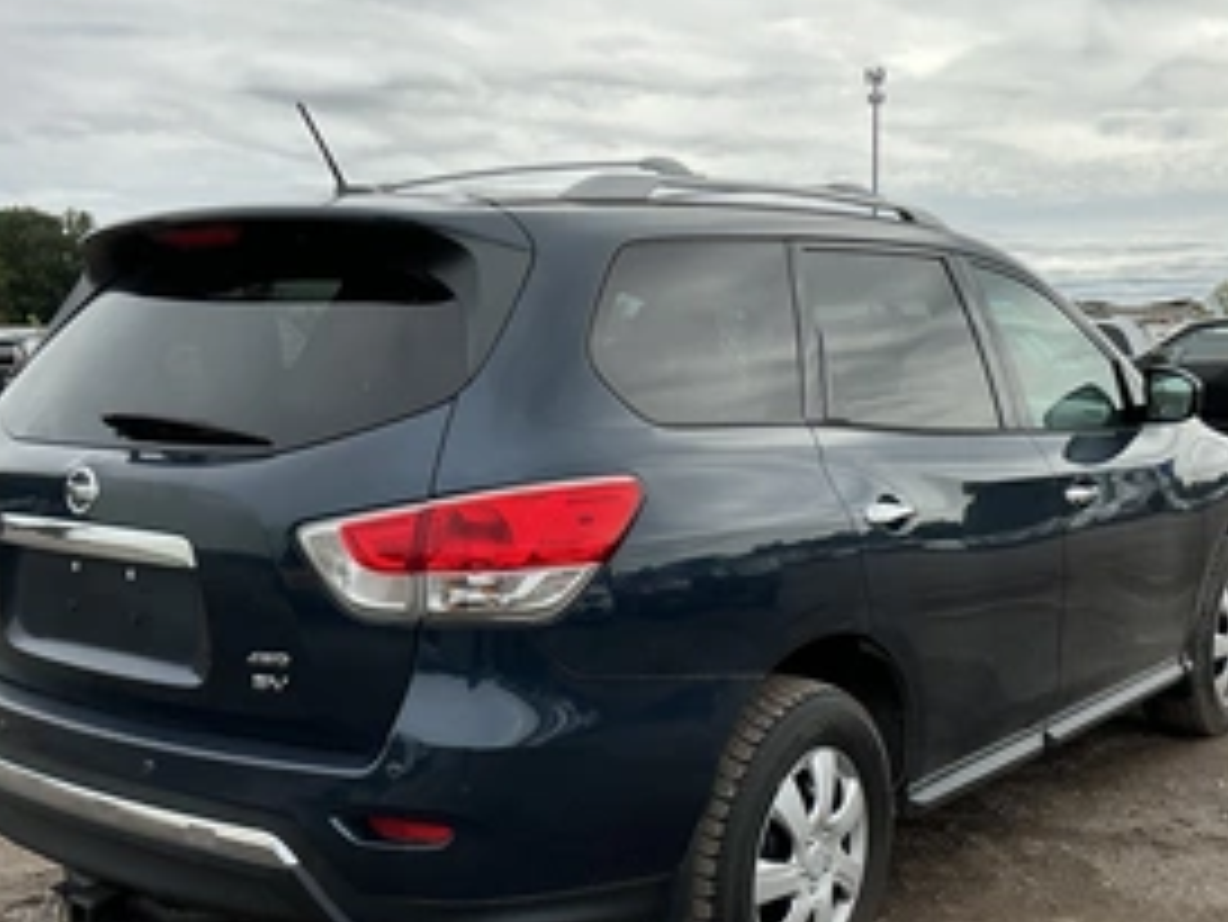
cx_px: 621
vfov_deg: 35.0
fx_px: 1455
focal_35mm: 41
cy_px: 567
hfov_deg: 45.8
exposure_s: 1/1490
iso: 25
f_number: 1.8
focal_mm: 3
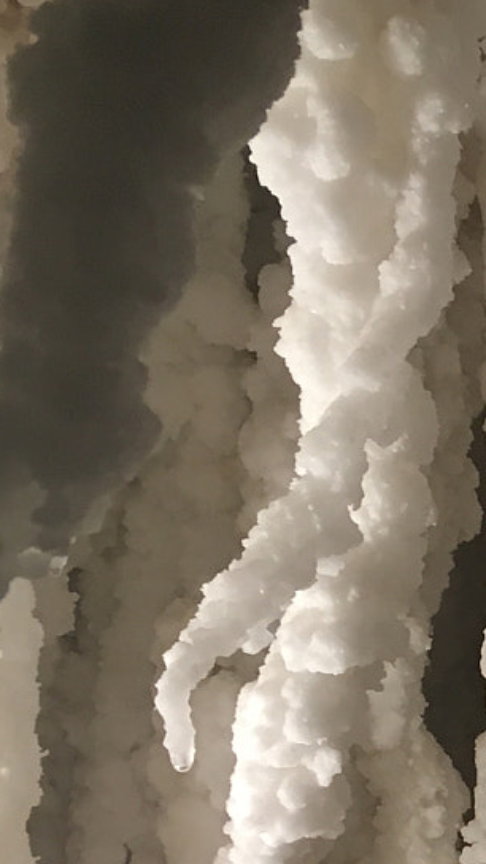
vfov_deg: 22.2
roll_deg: -2.4
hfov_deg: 11.8
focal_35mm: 93
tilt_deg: -1.5
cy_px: 834
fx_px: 2131
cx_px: 943
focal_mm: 4.15
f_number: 2.2
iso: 80
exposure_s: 1/33
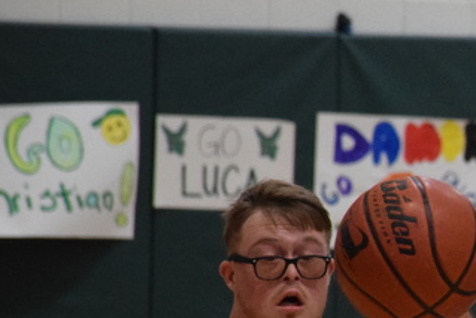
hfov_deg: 3.1
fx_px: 8915
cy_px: 238
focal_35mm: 674
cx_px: 703
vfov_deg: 2.0
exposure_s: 1/400
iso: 3200
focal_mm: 140
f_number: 5.6
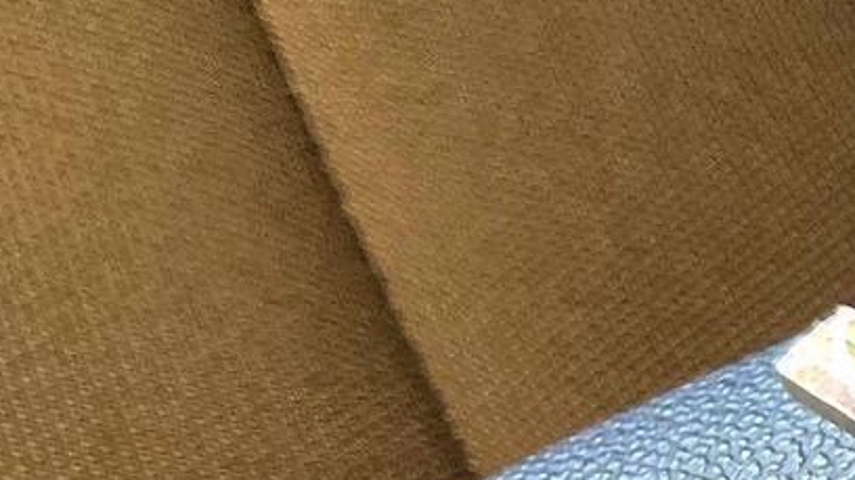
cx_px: 1612
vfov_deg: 9.3
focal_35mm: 124
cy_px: 891
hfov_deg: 14.8
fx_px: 2810
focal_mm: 3
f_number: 1.8
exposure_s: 1/60
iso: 200
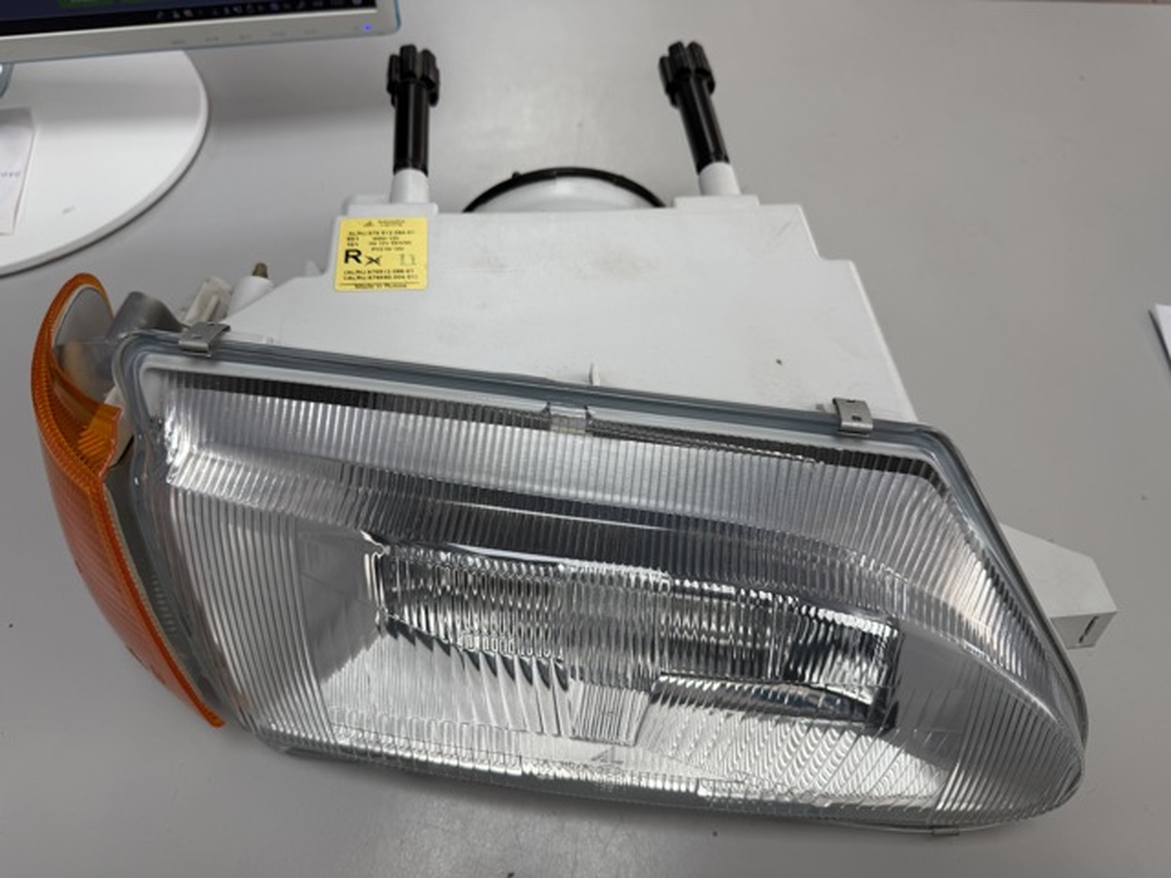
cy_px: 439
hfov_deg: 71.6
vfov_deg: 56.8
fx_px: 812
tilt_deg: -60.8
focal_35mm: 24
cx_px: 586
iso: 64
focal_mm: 6.76
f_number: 1.78
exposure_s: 1/174
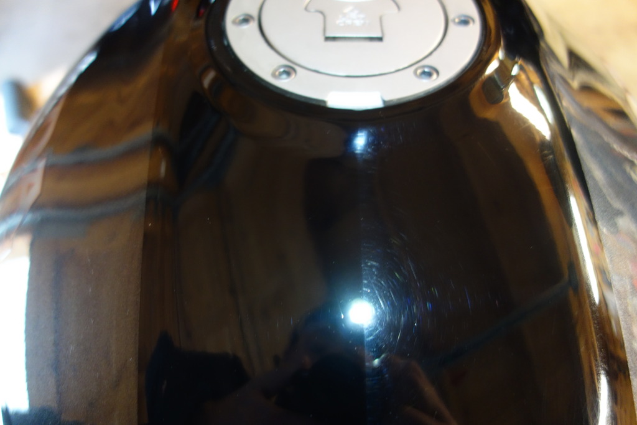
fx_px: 495
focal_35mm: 28
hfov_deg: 65.5
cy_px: 212
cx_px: 318
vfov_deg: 46.4
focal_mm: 10.4
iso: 640
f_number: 1.8
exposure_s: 1/30
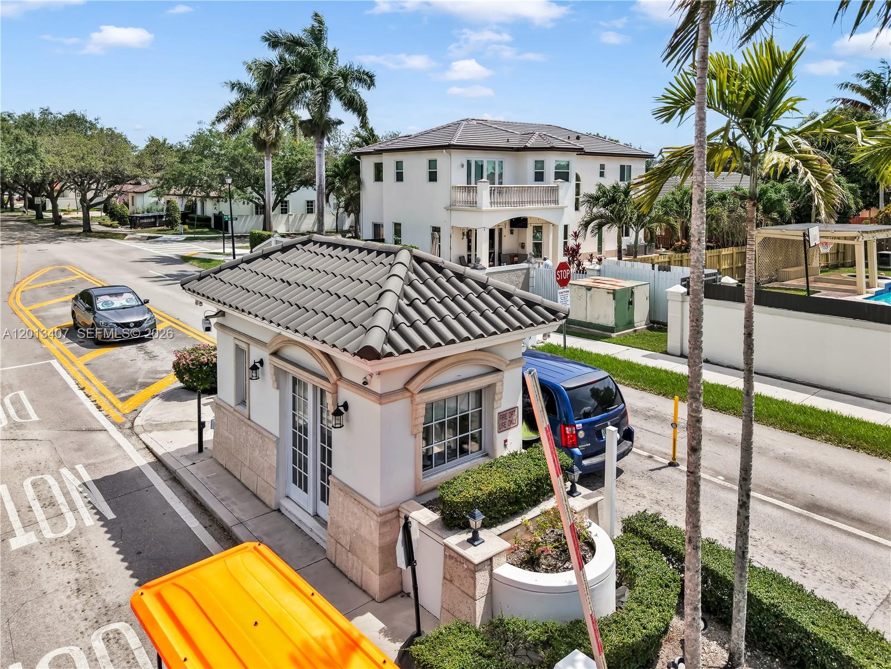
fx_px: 618
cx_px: 446
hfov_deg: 71.6
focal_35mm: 24
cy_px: 334
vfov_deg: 56.8
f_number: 1.8
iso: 170
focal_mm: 8.67
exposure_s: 1/800
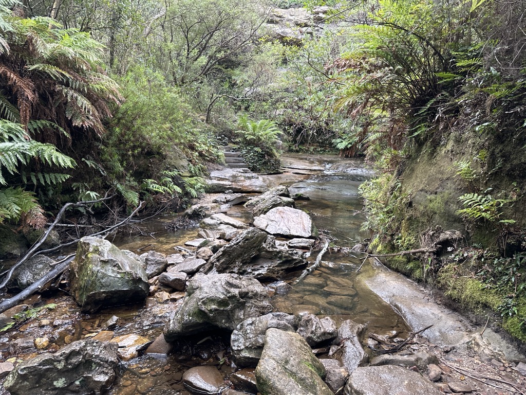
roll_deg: -2.4
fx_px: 365
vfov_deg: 56.8
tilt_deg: -8.7
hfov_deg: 71.6
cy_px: 198
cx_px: 263
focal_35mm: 24
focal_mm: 6.86
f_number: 1.78
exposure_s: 1/65
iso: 250
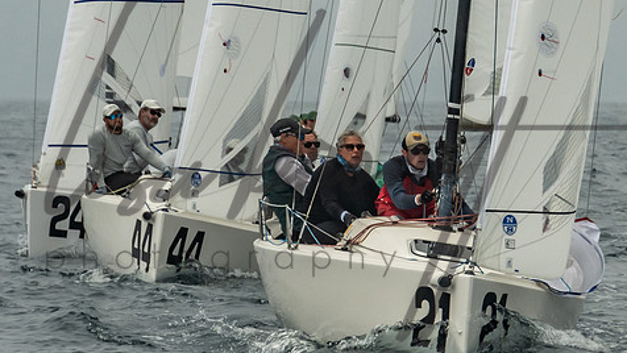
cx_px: 415
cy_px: -33
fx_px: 8315
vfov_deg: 2.4
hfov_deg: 4.3
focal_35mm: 500
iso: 800
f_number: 9
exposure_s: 1/3200
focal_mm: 200
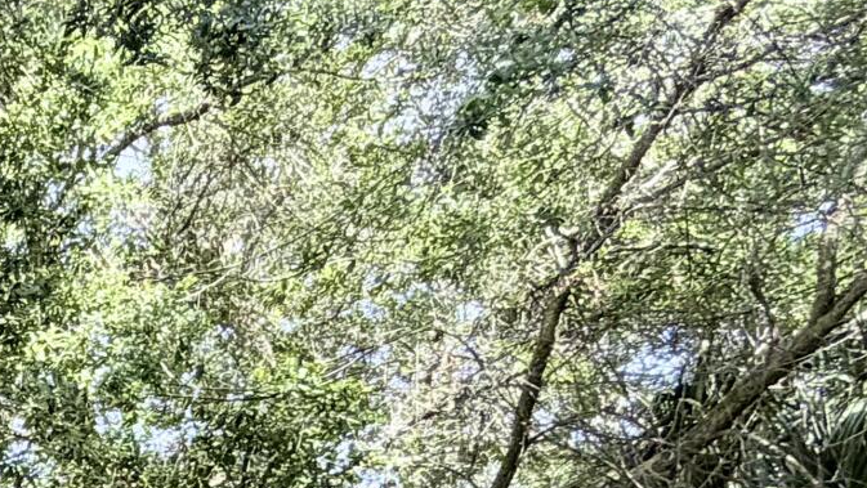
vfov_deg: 15.2
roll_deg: -0.4
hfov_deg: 24.7
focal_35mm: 68
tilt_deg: -2.8
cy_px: 894
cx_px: -394
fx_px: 1564
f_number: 2.2
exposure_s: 1/502
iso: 50
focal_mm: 2.22
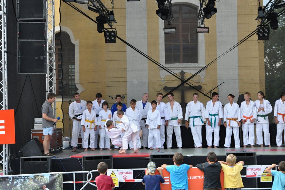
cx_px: 142
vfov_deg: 18.1
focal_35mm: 75
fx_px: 593
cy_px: 95
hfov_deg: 27.0
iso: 1250
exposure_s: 1/250
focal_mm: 50
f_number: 8
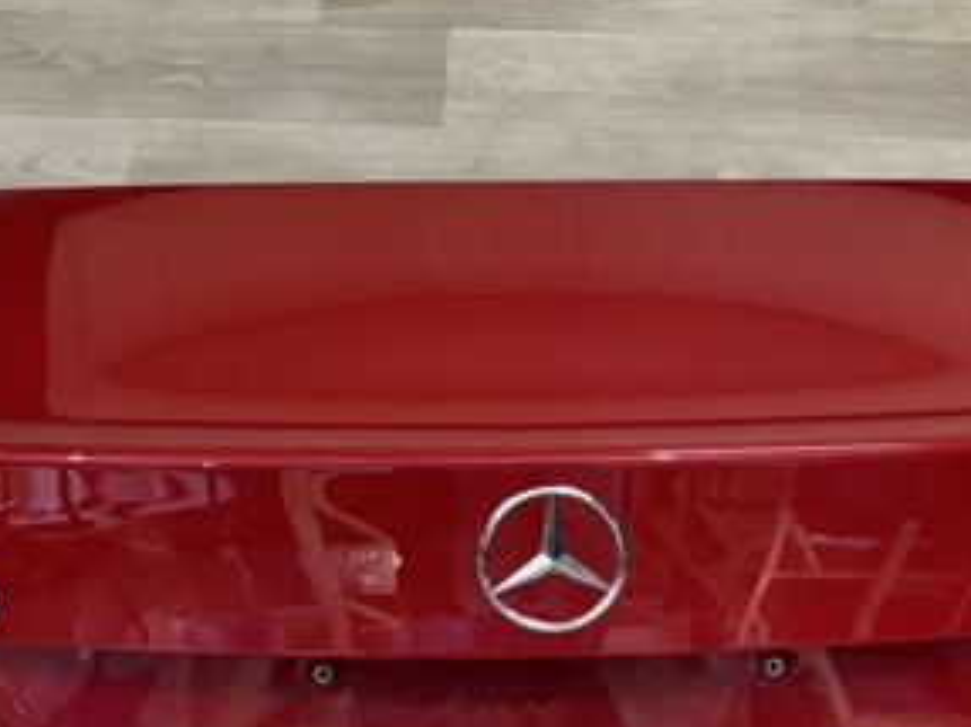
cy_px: 659
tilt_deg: -60.3
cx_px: 555
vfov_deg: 24.5
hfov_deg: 33.2
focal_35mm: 58
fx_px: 1626
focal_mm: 5.96
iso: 400
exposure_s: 1/60
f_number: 1.6
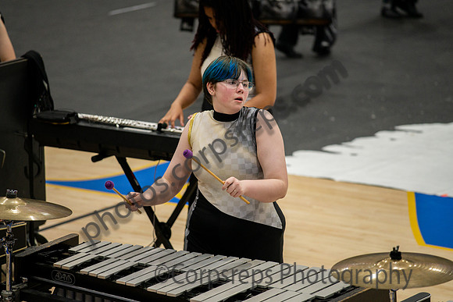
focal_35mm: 200
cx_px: 226
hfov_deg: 10.3
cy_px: 151
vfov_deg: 6.9
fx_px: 2517
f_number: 4
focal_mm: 200
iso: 2500
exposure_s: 1/500
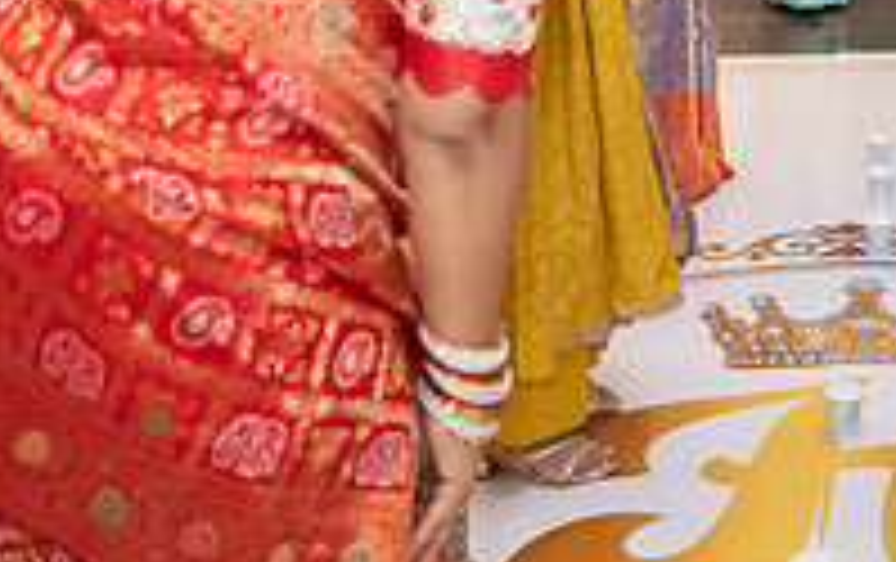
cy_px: -277
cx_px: 941
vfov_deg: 15.3
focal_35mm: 79
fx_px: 1932
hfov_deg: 24.6
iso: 1250
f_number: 3.2
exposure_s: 1/160
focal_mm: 25.5
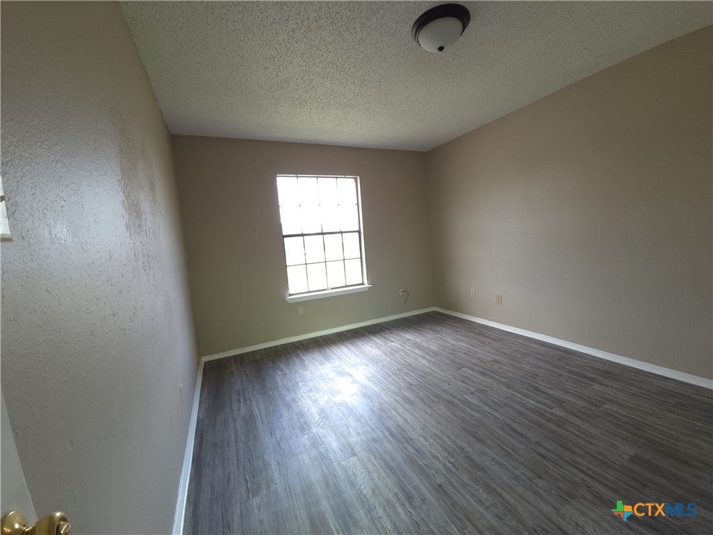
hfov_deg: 106.2
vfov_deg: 89.9
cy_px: 268
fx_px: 268
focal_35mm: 13
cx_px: 356
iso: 50
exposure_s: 1/30
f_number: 2.2
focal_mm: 2.2
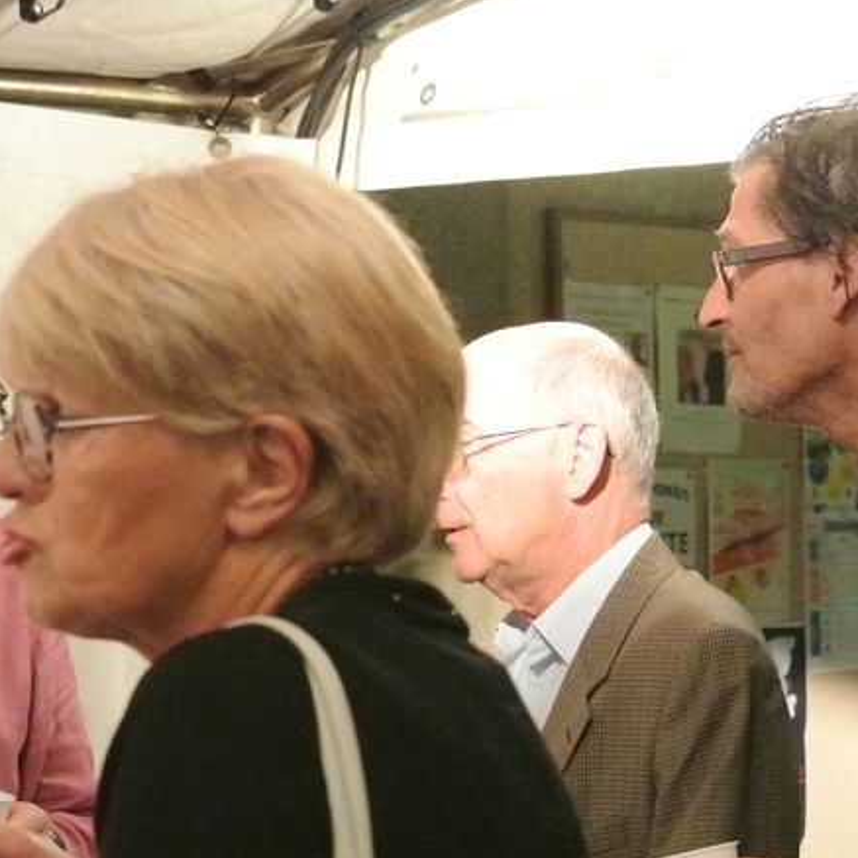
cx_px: 389
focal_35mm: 126
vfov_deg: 13.8
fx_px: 3533
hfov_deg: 13.8
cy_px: 478
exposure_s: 1/200
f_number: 3.8
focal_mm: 30
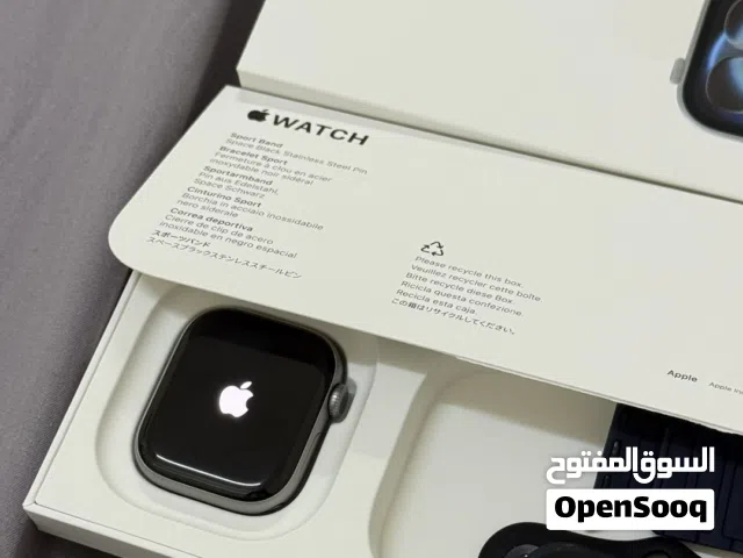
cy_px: 279
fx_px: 1030
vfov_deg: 30.3
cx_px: 372
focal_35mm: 48
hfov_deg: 39.7
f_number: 1.78
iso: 125
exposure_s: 1/50
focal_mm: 6.76
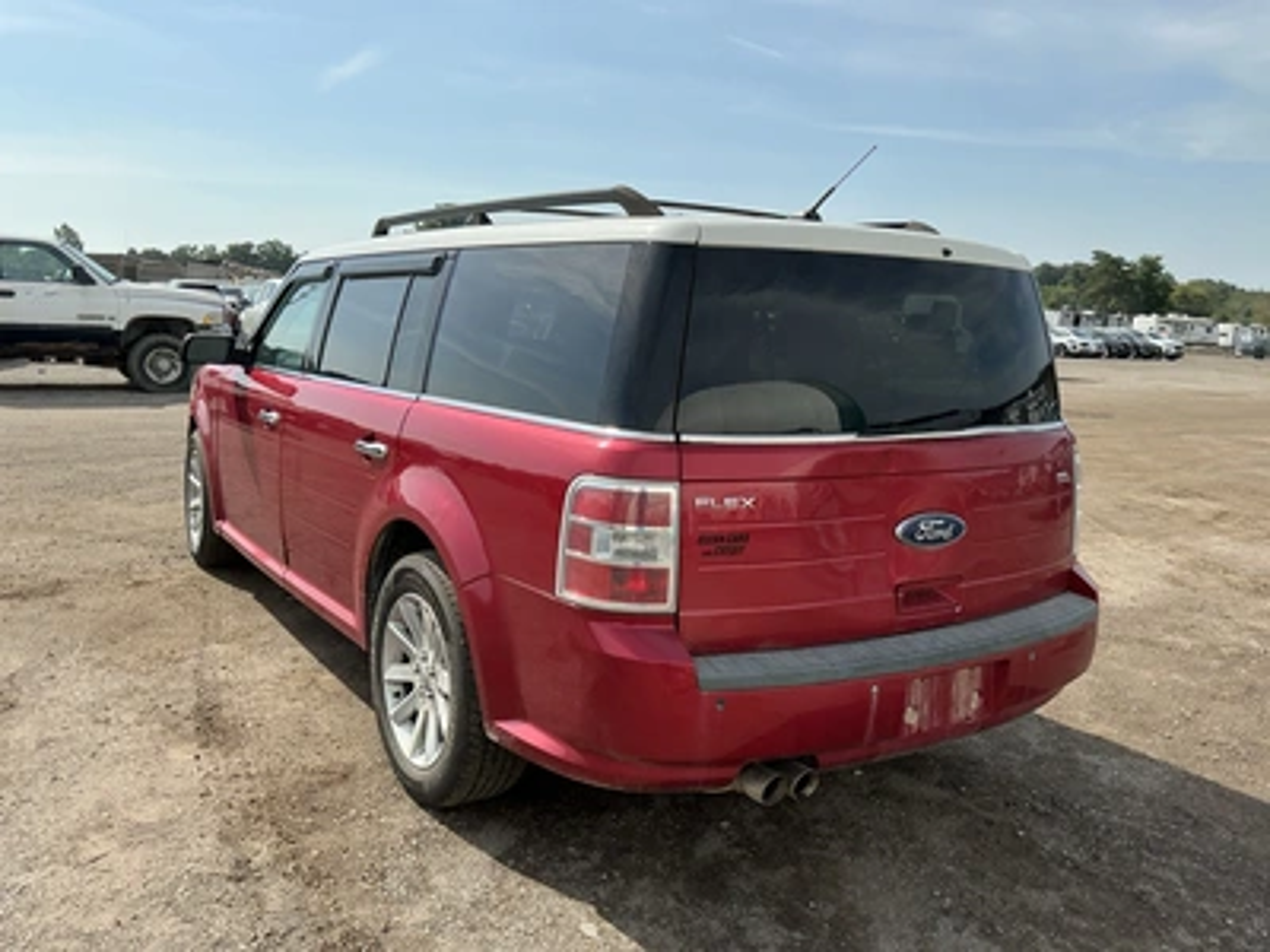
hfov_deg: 63.4
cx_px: 635
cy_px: 476
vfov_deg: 49.7
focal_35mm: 28
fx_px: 1027
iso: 25
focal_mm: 3
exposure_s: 1/1984
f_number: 1.8
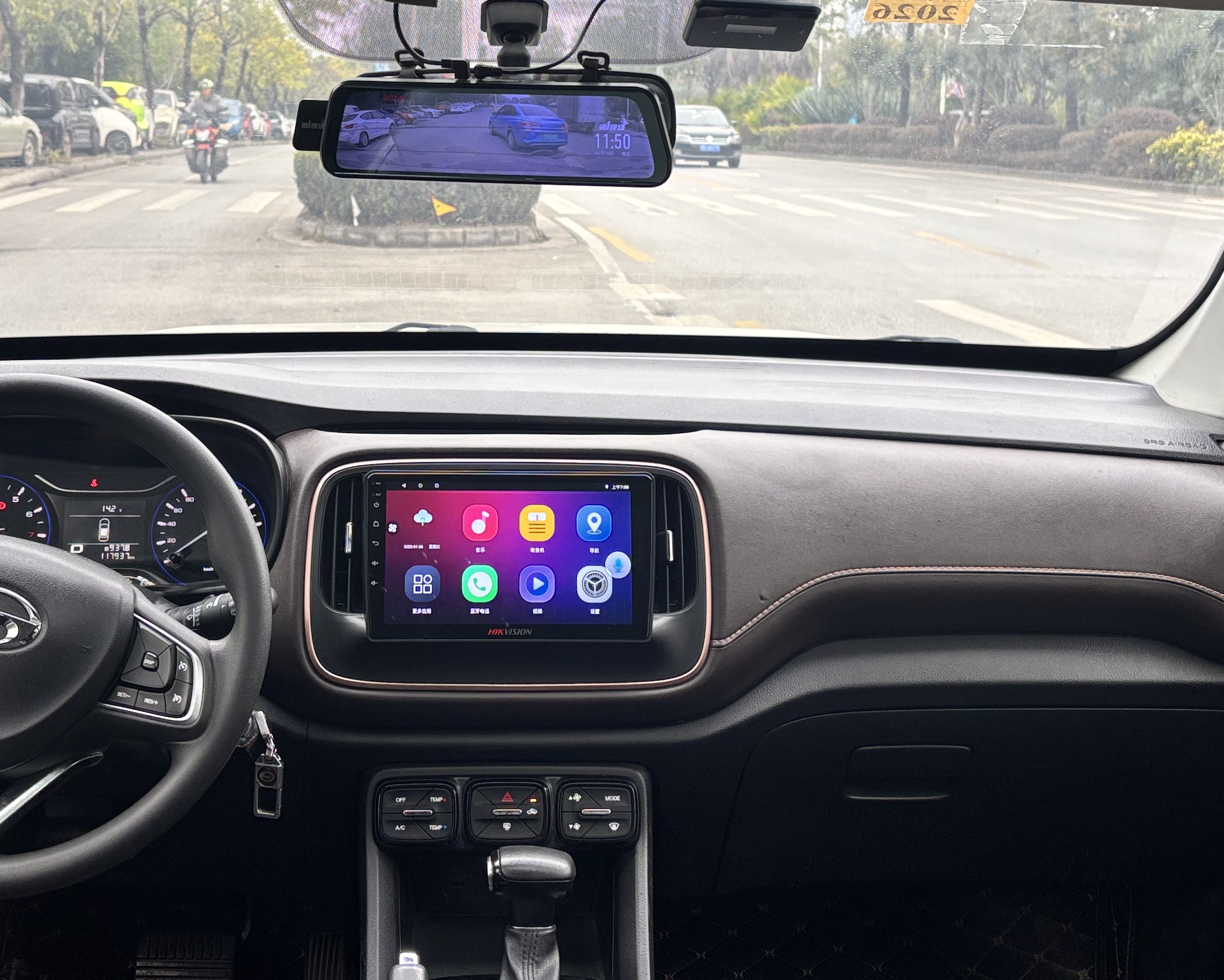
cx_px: 538
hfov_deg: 39.5
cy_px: 377
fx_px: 1703
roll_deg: -1.6
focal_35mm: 47
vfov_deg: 32.0
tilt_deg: -9.3
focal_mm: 5.96
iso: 64
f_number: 1.6
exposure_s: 1/121
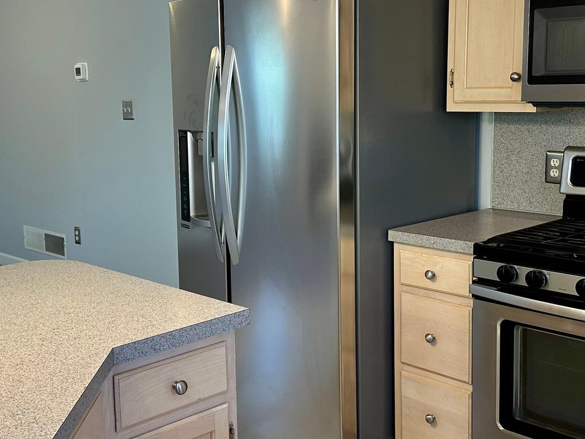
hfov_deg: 39.5
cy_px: 198
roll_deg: +1.3
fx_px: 811
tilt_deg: -8.1
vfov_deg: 30.2
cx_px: 240
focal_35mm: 48
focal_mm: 6.86
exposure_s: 1/60
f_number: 1.78
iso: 160
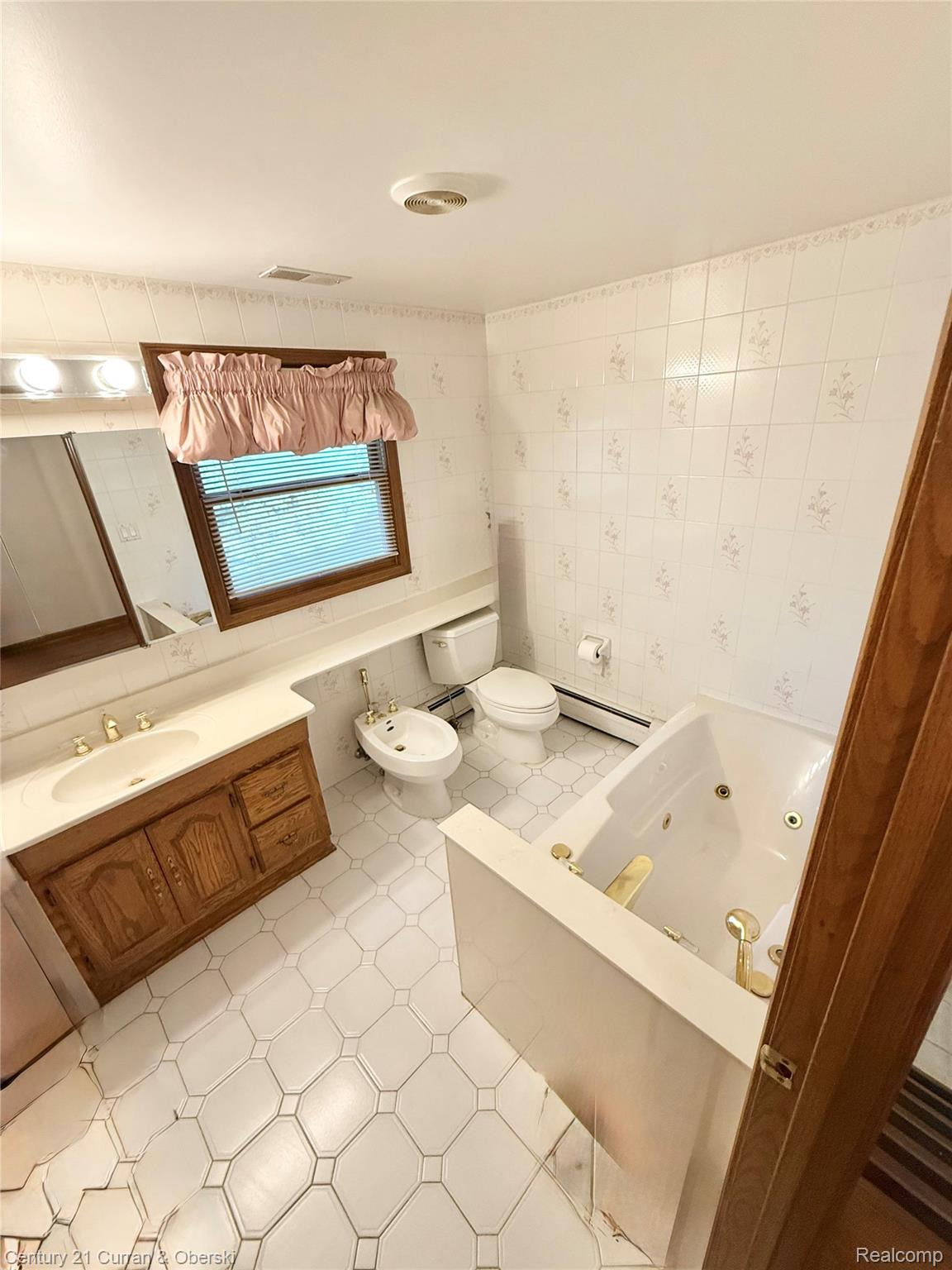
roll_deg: +5.2
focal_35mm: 14
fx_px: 513
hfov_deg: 85.7
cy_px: 635
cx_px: 476
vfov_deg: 102.1
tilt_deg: -24.3
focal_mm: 2.22
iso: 250
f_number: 2.2
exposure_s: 1/120
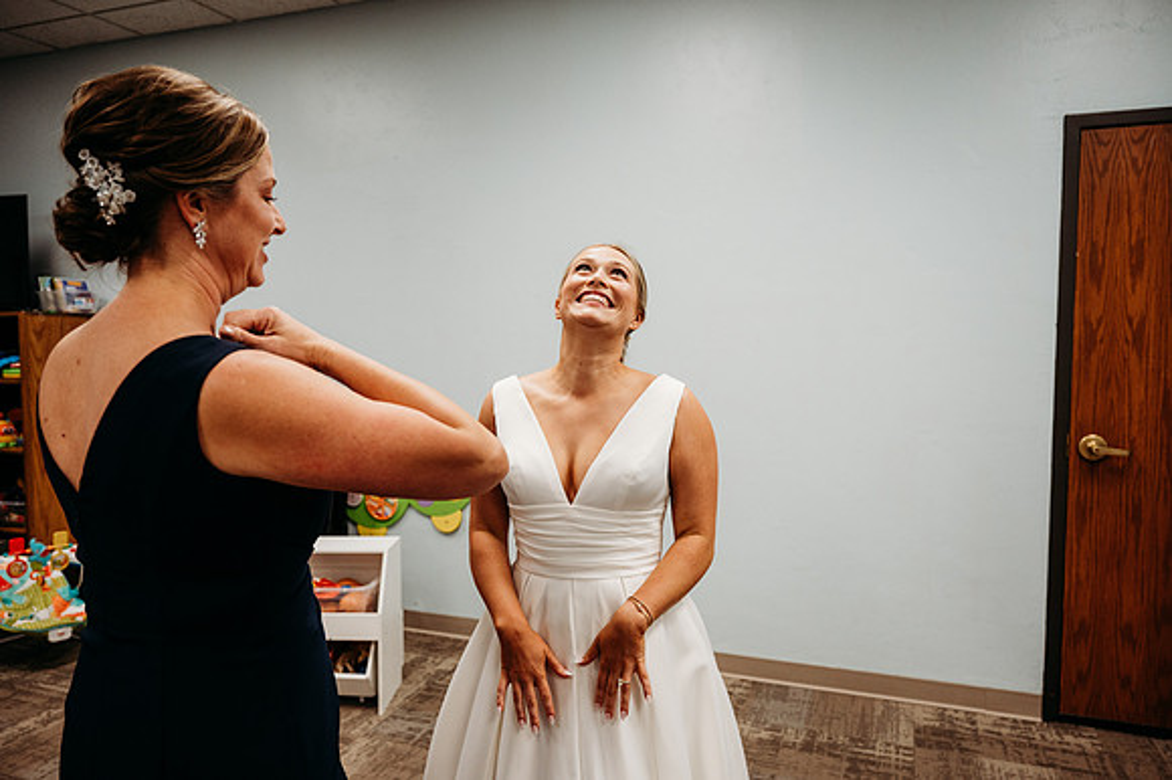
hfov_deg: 71.2
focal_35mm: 25
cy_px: 389
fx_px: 818
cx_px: 602
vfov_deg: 51.0
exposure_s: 1/320
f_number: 3.2
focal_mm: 24
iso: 2000
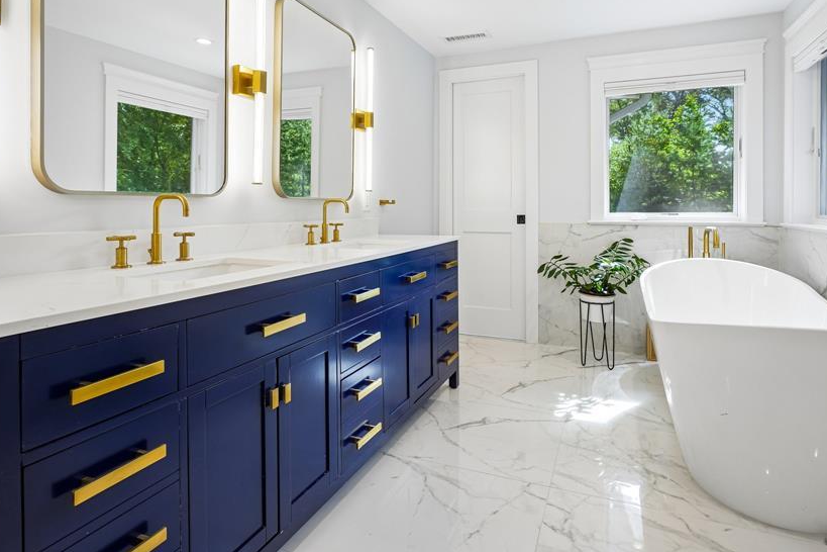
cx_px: 437
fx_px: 459
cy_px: 210
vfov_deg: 61.2
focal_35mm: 20
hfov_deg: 83.9
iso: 200
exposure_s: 1/25
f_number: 8
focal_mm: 16
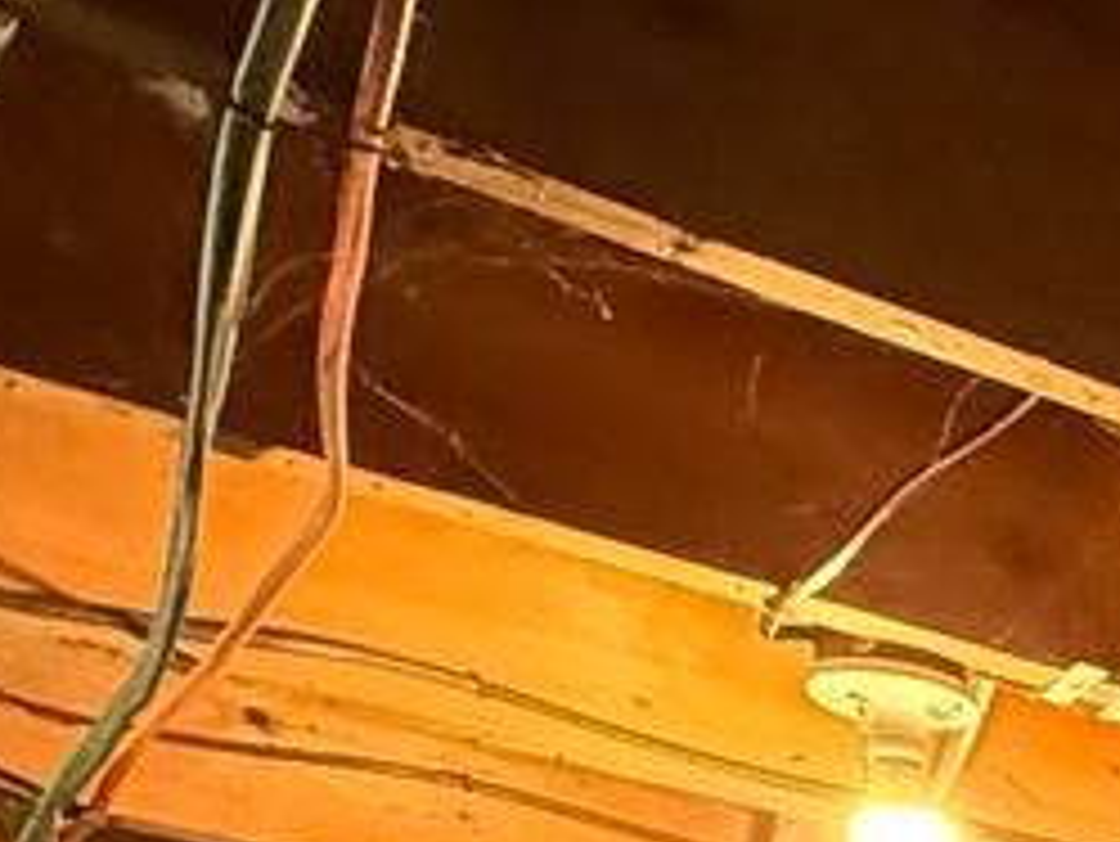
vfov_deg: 13.4
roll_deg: +0.1
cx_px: 2056
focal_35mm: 81
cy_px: 2031
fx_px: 2622
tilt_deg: -6.1
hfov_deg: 18.5
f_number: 2.2
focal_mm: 2.22
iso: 1250
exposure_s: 1/40
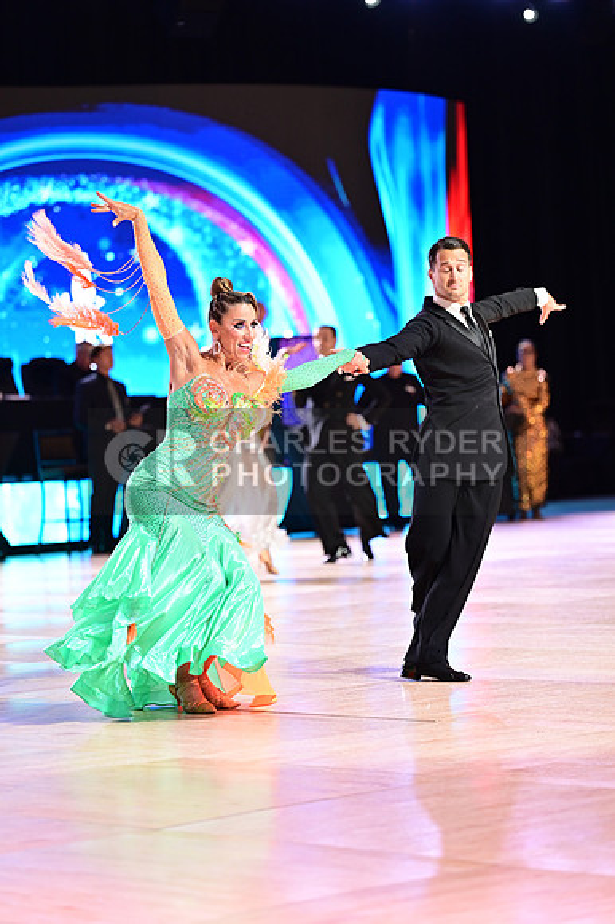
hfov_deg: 11.9
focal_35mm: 115
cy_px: 462
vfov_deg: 17.8
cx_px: 308
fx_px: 2950
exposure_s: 1/250
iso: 1600
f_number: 2.8
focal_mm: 115
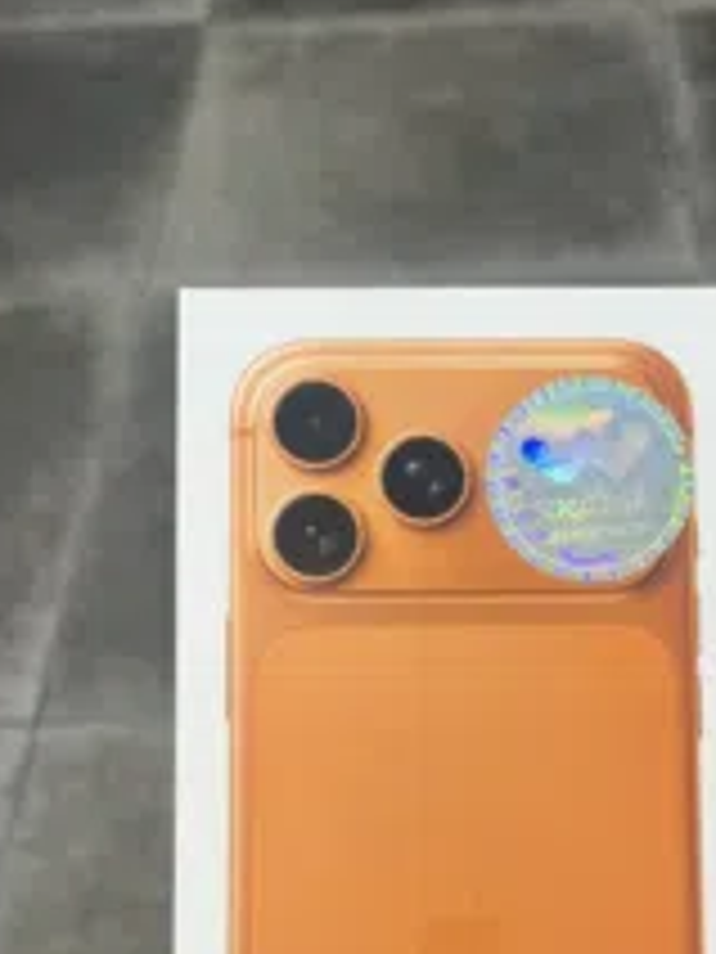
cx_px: 509
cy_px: 801
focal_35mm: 49
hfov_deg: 29.3
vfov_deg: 37.1
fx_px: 1351
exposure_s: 1/100
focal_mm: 5.7
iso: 64
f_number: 1.5
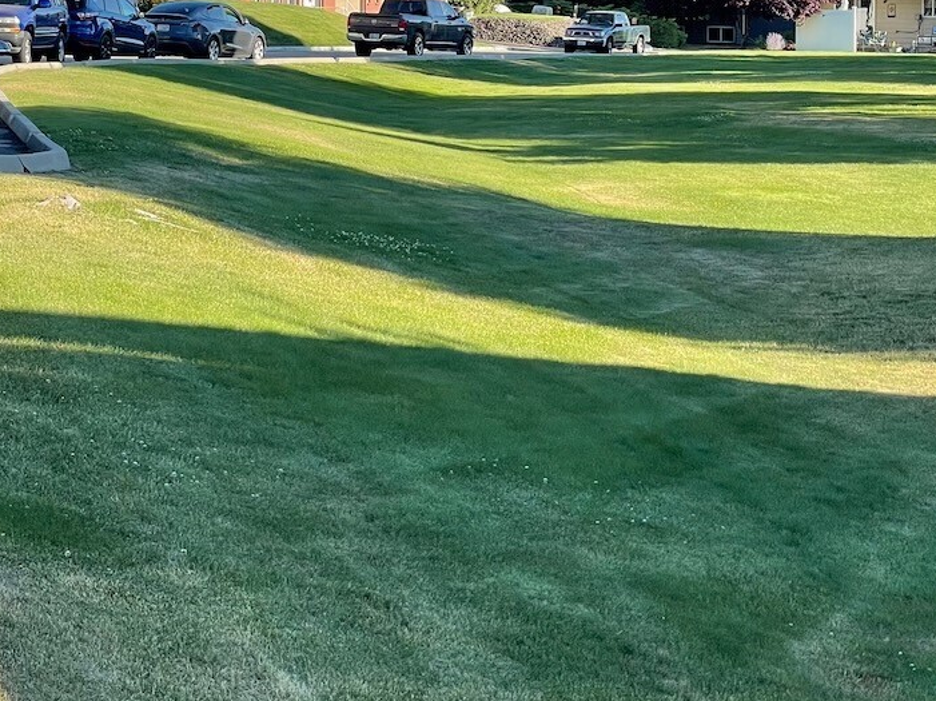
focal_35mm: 95
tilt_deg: -3.7
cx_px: 720
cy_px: 126
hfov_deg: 20.5
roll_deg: +0.4
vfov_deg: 15.4
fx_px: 2567
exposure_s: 1/521
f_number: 2
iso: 25
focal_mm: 6
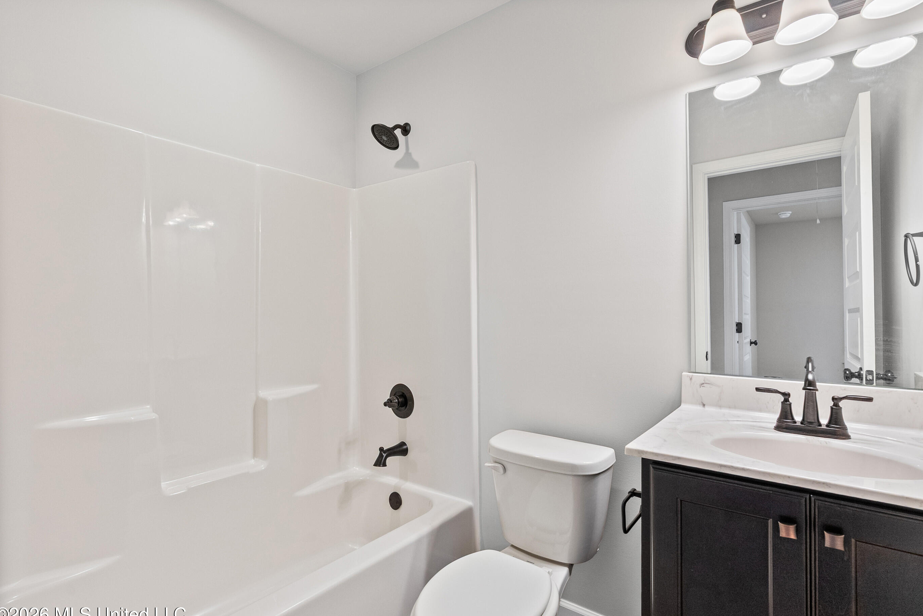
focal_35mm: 17
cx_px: 483
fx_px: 436
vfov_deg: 70.4
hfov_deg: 93.2
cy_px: 316
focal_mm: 16
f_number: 9
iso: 800
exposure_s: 1/13
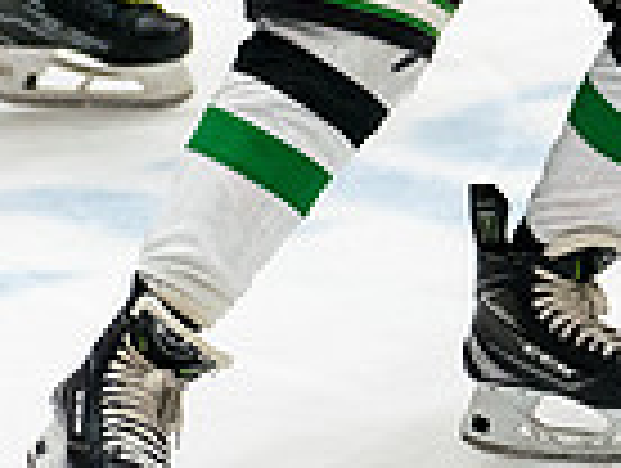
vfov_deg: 2.5
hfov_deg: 3.3
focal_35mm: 593
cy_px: -281
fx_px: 10657
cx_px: 801
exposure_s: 1/1000
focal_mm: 98
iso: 2000
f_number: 2.8
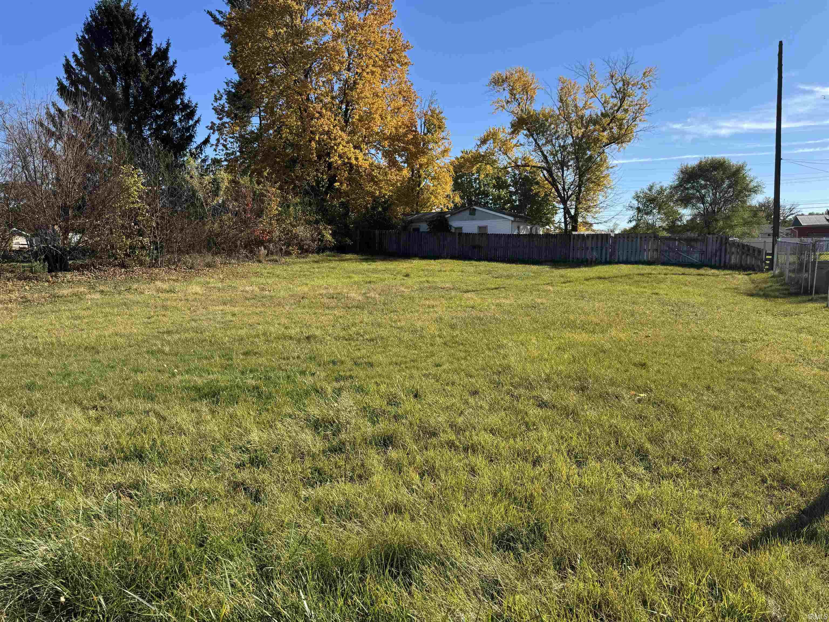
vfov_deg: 56.8
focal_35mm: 24
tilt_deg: -2.8
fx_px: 575
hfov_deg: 71.6
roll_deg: +0.0
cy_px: 311
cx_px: 414
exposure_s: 1/2833
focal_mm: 6.76
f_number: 1.78
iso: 80
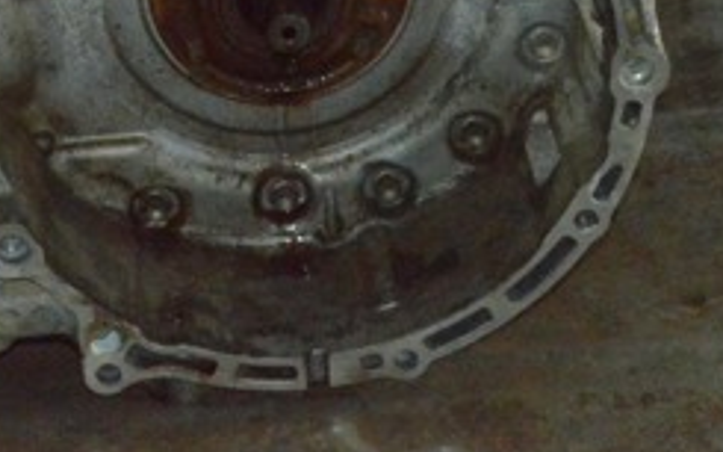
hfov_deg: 9.6
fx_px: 4321
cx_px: 192
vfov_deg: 5.9
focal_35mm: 219
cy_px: -117
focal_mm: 55
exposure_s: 1/50
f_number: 36
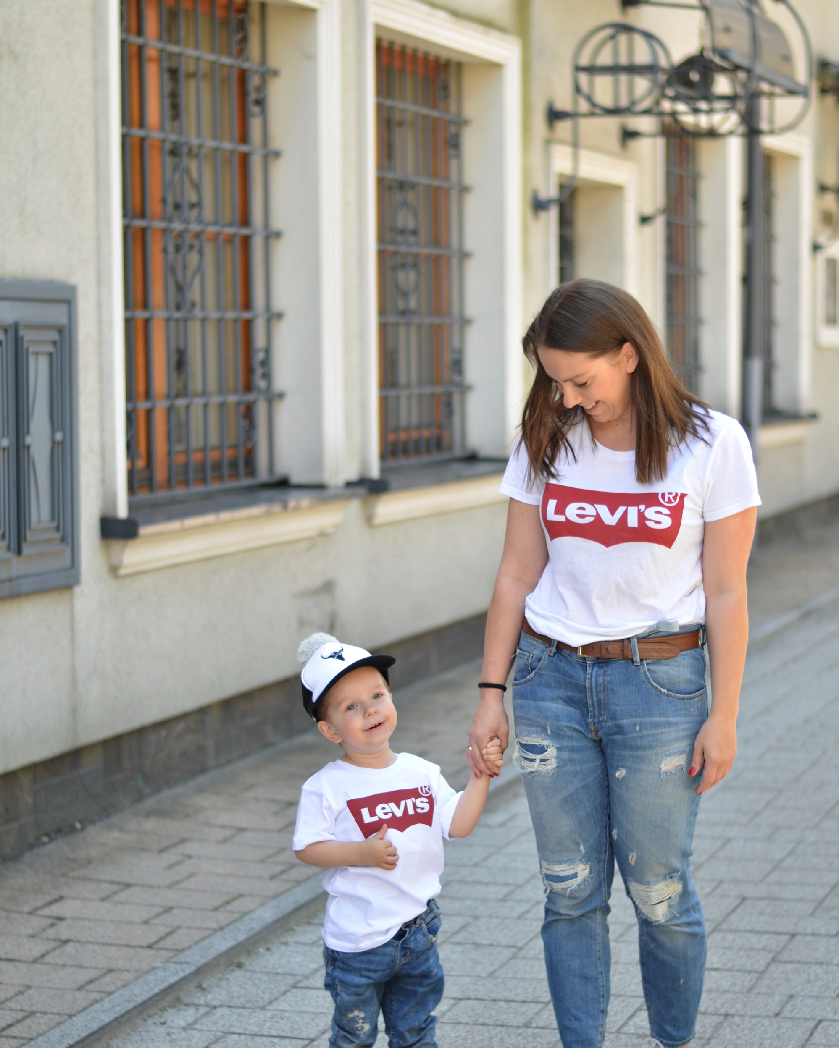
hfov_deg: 18.1
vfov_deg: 22.5
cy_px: 621
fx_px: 2638
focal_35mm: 85
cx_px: 420
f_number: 1.8
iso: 100
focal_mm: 50
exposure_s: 1/400
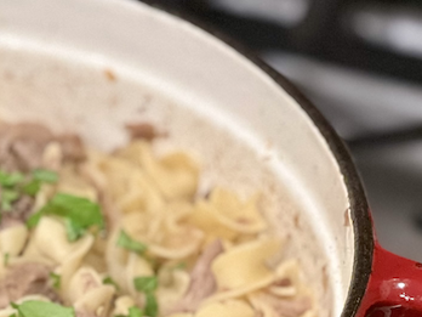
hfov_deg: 8.8
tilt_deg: -37.1
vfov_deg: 6.7
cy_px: 301
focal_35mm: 221
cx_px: -89
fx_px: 2694
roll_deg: +2.7
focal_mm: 9
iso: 400
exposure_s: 1/24
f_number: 2.8
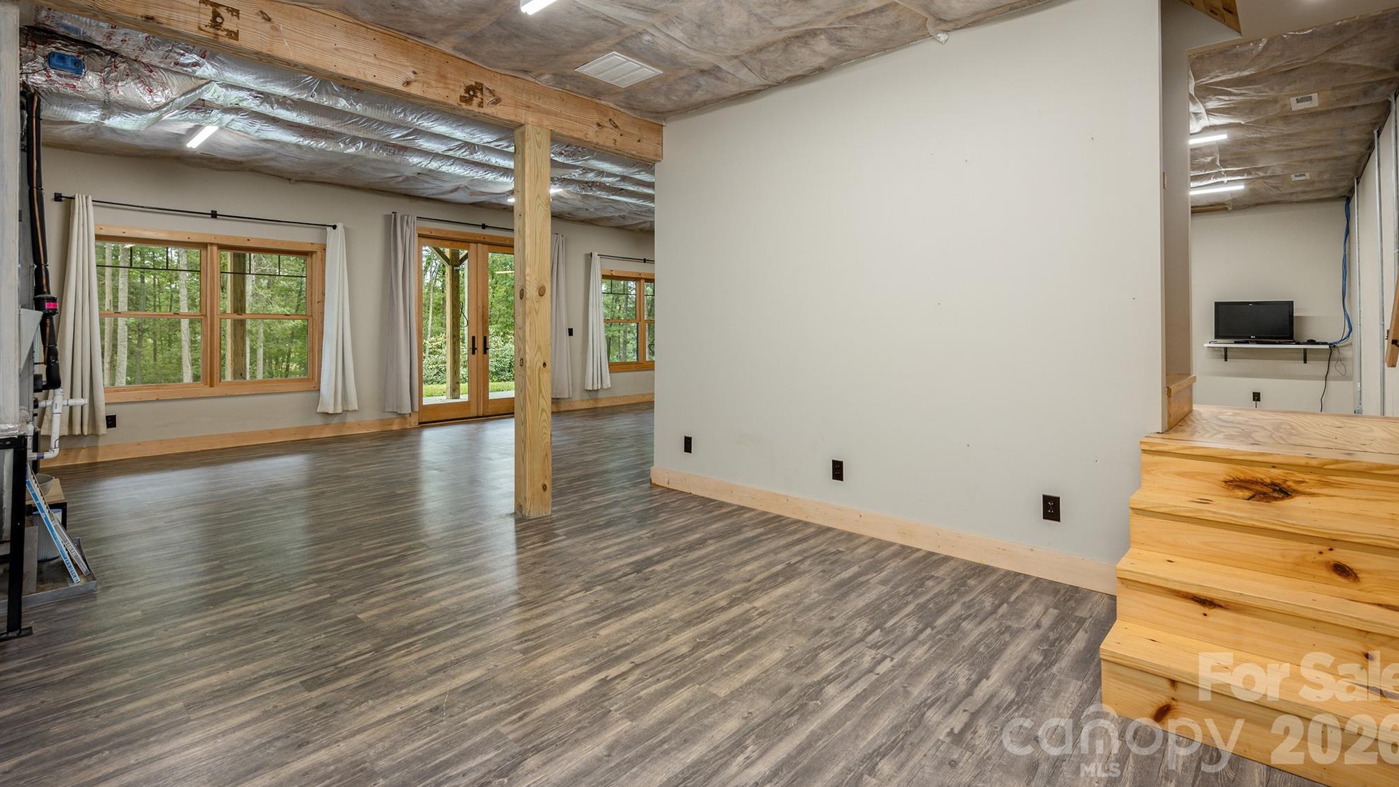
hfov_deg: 97.5
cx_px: 709
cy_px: 314
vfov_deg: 64.7
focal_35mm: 17
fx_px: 613
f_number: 7.1
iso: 320
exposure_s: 1/30
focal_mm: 15.5
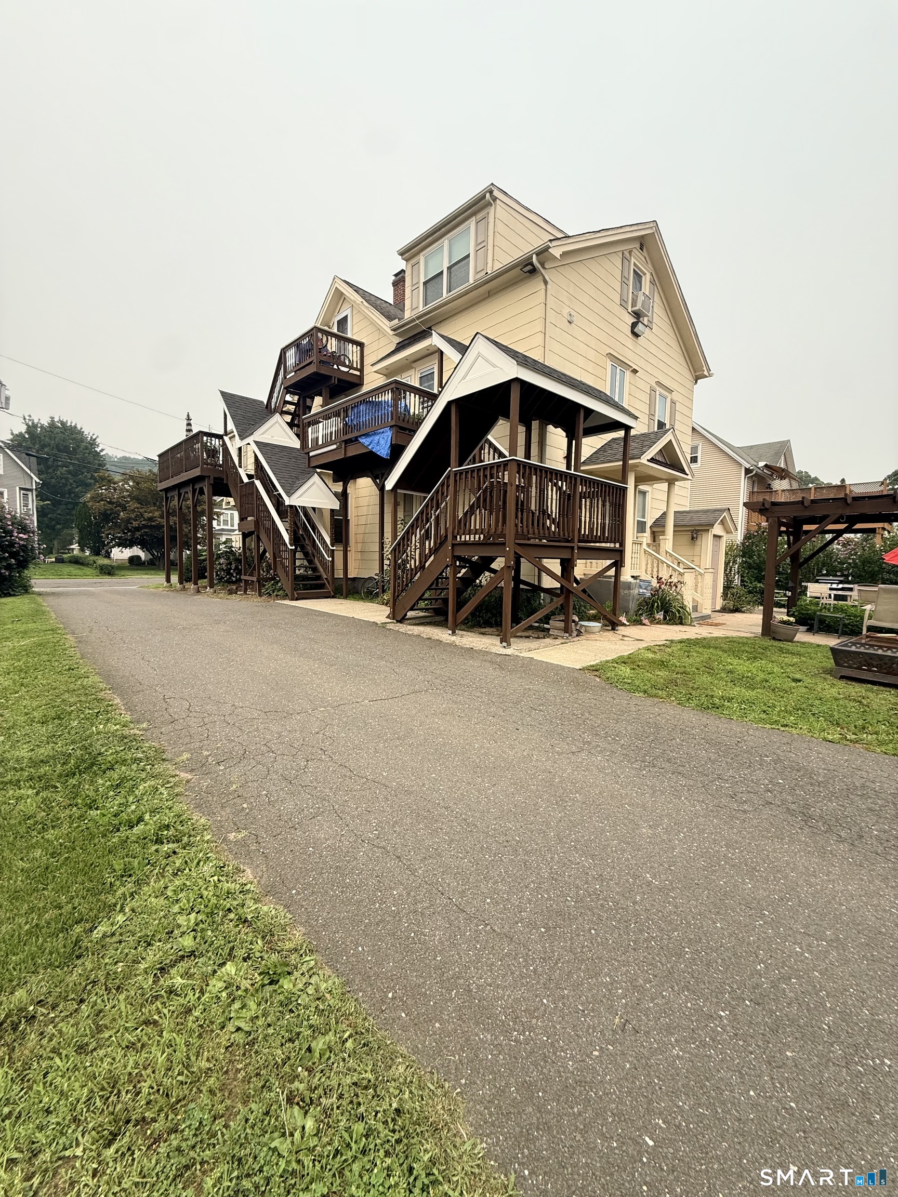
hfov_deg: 85.7
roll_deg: -1.0
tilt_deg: -3.5
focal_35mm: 14
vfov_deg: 102.1
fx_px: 484
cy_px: 598
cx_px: 449
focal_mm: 2.22
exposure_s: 1/830
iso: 50
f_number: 2.2
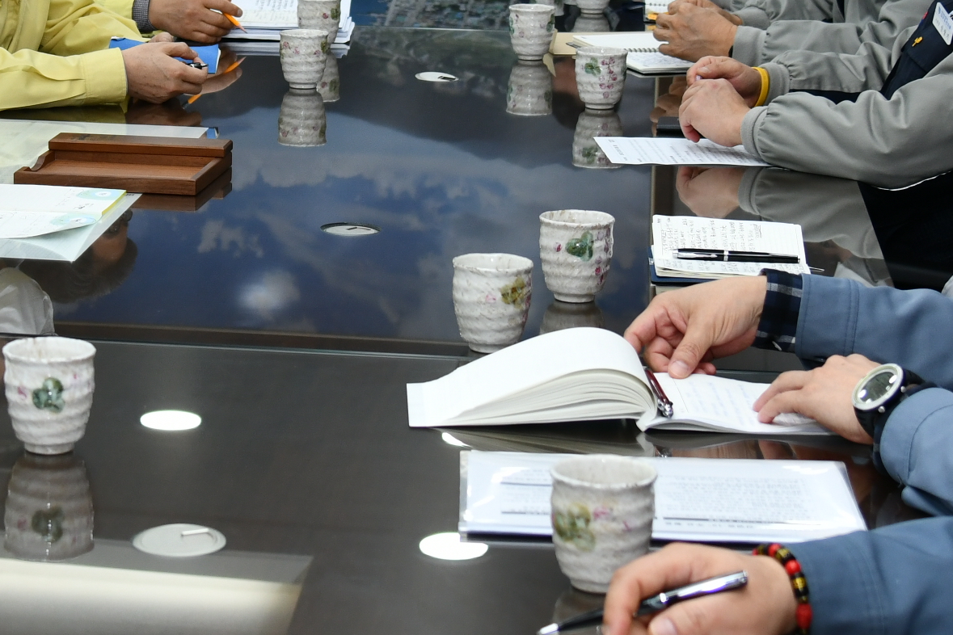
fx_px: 2779
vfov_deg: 13.0
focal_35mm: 105
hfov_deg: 19.2
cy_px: 96
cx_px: 171
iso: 400
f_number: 4
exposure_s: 1/250
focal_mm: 30
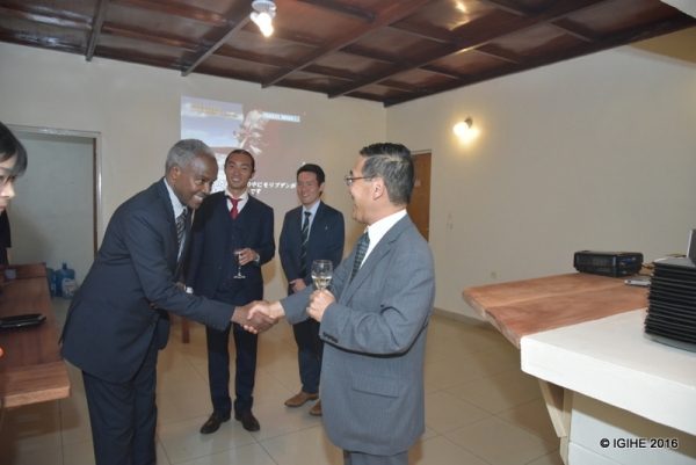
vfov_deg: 53.2
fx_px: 464
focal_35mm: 24
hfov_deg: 73.7
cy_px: 232
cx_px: 348
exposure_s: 1/250
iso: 4000
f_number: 5
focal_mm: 24
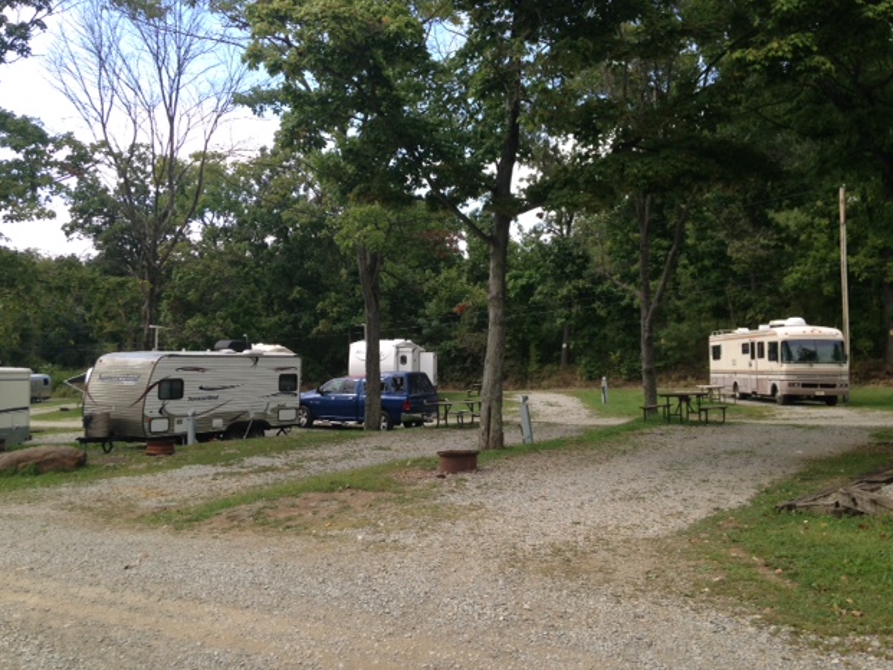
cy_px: 326
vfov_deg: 41.8
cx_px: 446
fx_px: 877
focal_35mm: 34
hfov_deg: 53.9
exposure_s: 1/516
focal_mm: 4.12
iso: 50
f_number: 2.4
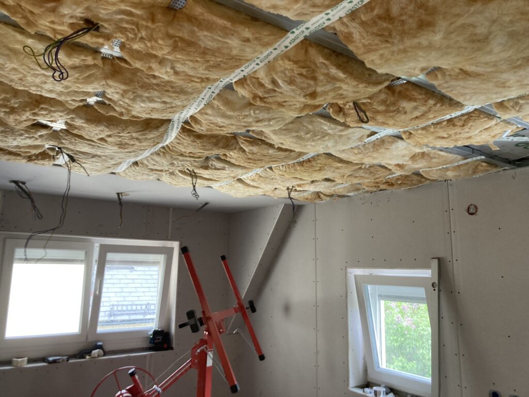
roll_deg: -1.7
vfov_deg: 49.7
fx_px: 428
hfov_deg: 63.4
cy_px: 198
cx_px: 264
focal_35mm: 28
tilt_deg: +9.3
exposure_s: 1/50
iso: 125
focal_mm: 3.99
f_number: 1.8
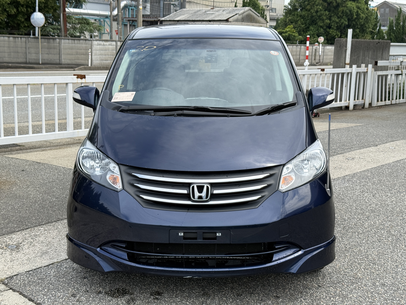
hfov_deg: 39.7
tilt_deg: -10.2
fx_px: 563
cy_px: 152
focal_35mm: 48
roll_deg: -1.6
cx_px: 203
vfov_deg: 30.3
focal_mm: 6.76
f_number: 1.78
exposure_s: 1/2146
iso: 64
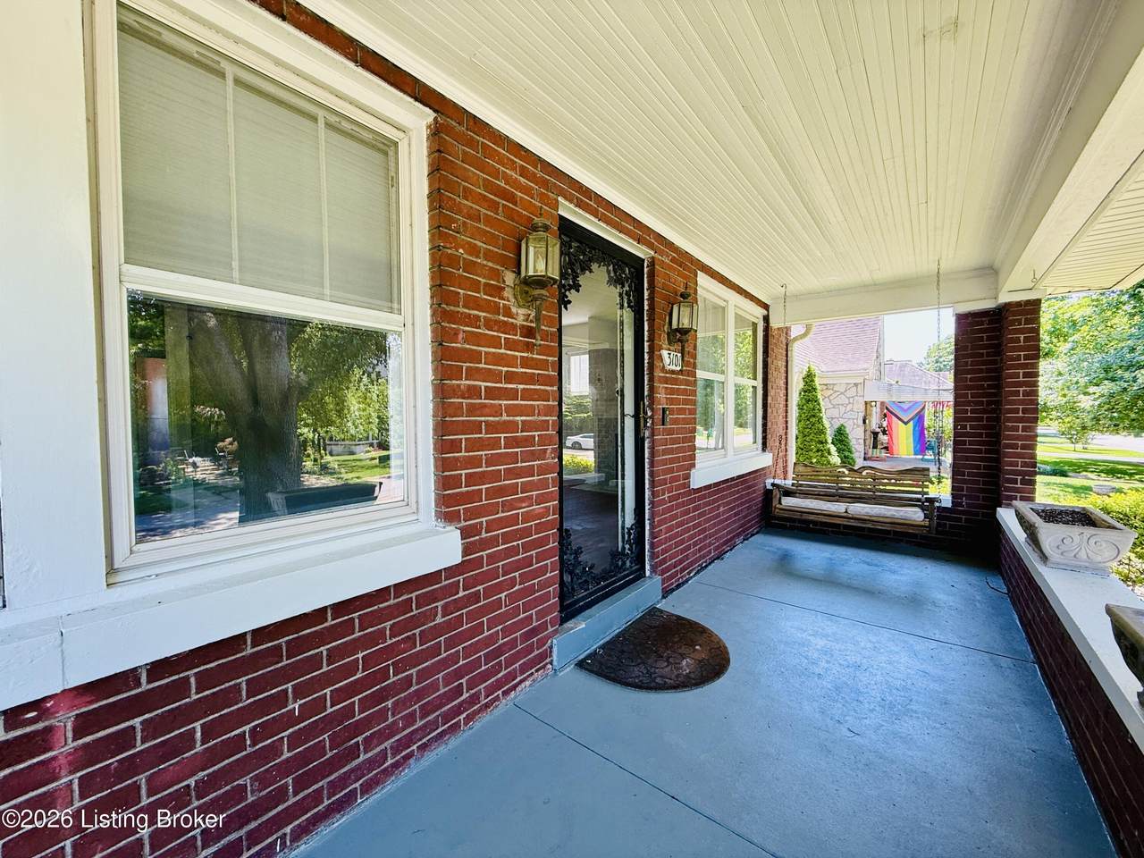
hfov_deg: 102.1
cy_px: 429
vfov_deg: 85.7
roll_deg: +0.6
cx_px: 572
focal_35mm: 14
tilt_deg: -1.2
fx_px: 463
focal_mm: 2.22
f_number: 2.2
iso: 80
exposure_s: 1/99
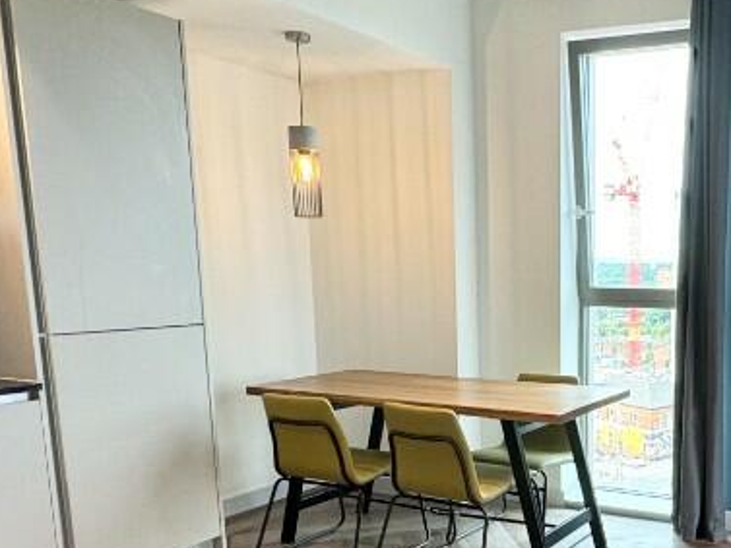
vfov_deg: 36.9
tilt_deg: -9.0
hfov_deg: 45.1
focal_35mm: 38
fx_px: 803
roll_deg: -0.4
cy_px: 405
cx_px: 638
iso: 200
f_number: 2.2
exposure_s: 1/100
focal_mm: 2.22
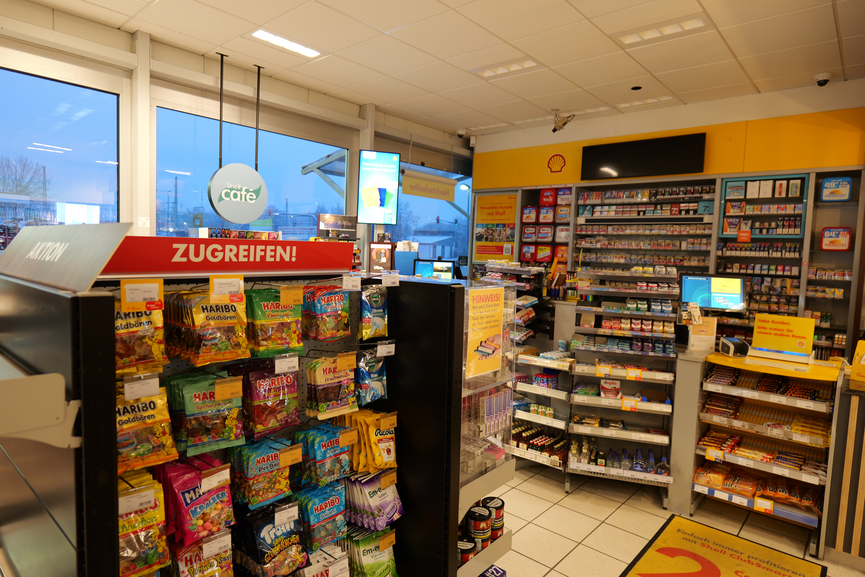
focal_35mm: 20
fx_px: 481
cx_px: 432
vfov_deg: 61.9
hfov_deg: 84.0
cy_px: 288
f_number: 3.5
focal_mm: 20
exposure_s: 1/30
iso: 800
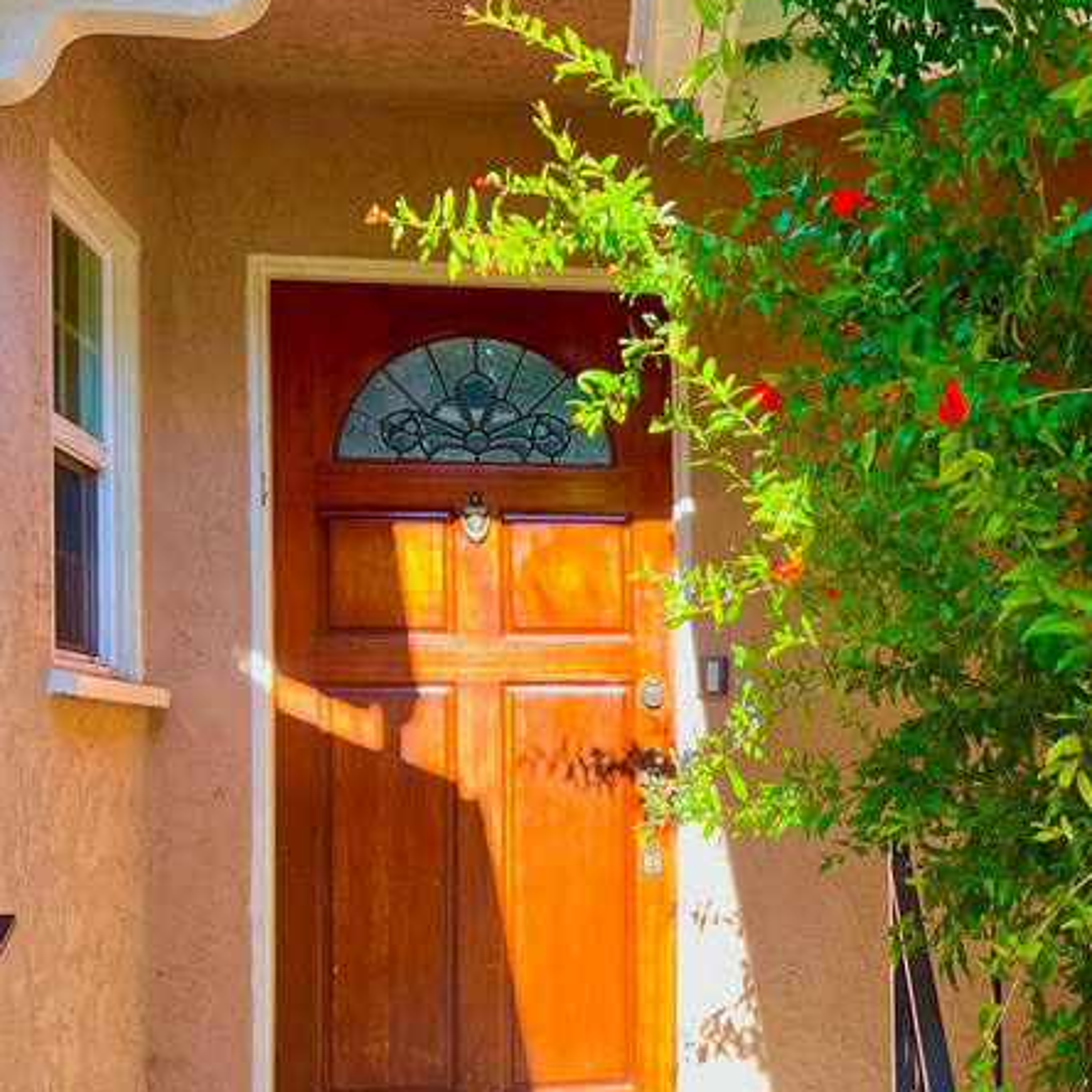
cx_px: 940
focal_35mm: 53
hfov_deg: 31.0
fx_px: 1892
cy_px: 708
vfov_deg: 32.0
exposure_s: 1/345
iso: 50
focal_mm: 5.7
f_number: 1.5
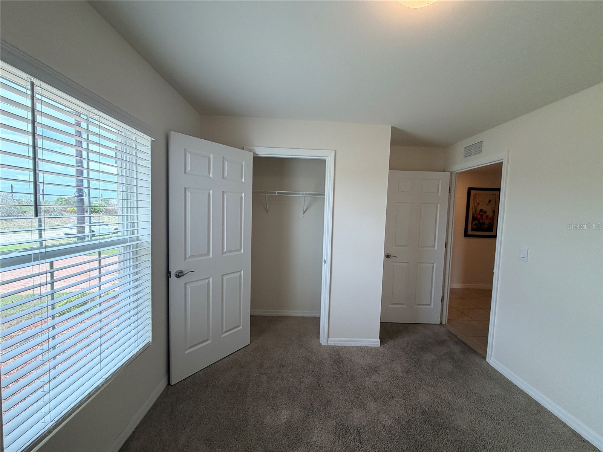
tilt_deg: +0.1
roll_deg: -3.7
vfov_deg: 85.7
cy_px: 226
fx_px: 244
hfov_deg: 102.1
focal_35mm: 14
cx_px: 302
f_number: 2.2
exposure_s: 1/120
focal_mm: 2.22
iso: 64
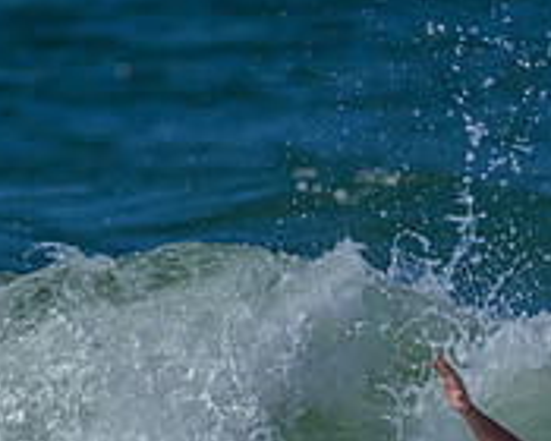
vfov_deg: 0.4
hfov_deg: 0.6
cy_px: 600
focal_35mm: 3478
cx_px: 746
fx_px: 56717
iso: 720
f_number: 9
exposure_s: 1/4000
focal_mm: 1120
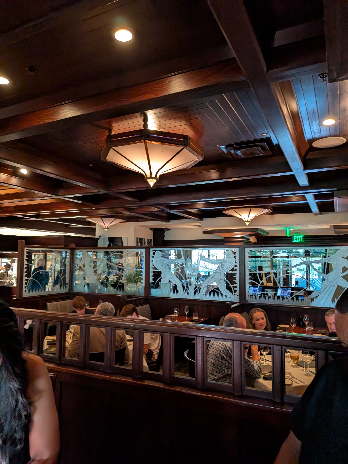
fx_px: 322
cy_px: 232
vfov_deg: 71.6
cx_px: 174
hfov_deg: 56.8
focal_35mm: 24
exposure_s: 1/50.1
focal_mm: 4.53
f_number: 1.7
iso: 956
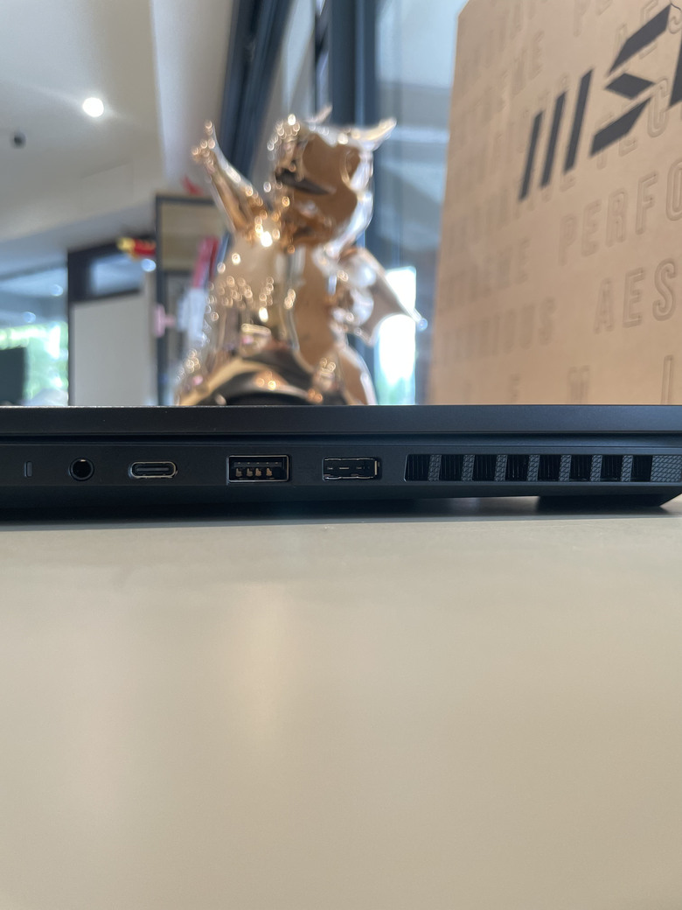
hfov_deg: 53.1
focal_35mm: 26
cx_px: 341
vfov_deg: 67.3
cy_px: 455
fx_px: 683
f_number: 1.6
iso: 250
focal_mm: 4.2
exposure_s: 1/60
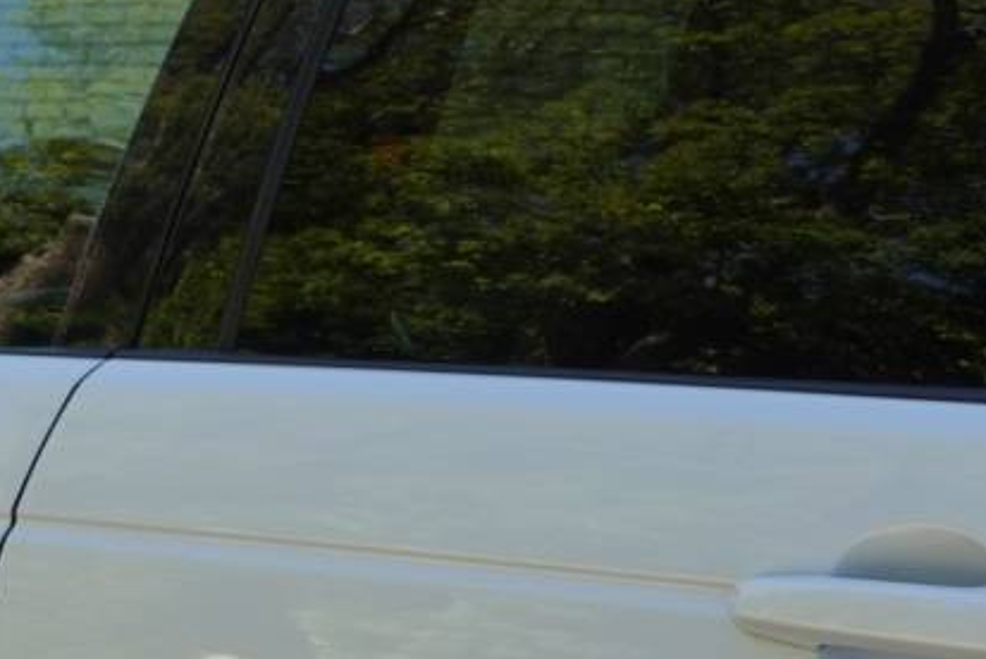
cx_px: 162
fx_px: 3645
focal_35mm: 133
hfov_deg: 15.3
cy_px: 384
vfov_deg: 10.3
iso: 125
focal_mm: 13.24
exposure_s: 1/125
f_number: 5.6
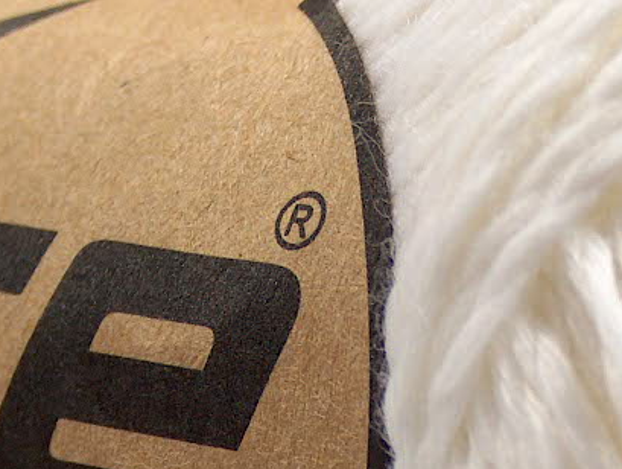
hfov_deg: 7.4
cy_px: 475
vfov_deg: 5.6
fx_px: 4787
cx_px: 321
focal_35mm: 266
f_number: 2.9
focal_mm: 17.25
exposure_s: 1/4.45
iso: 100
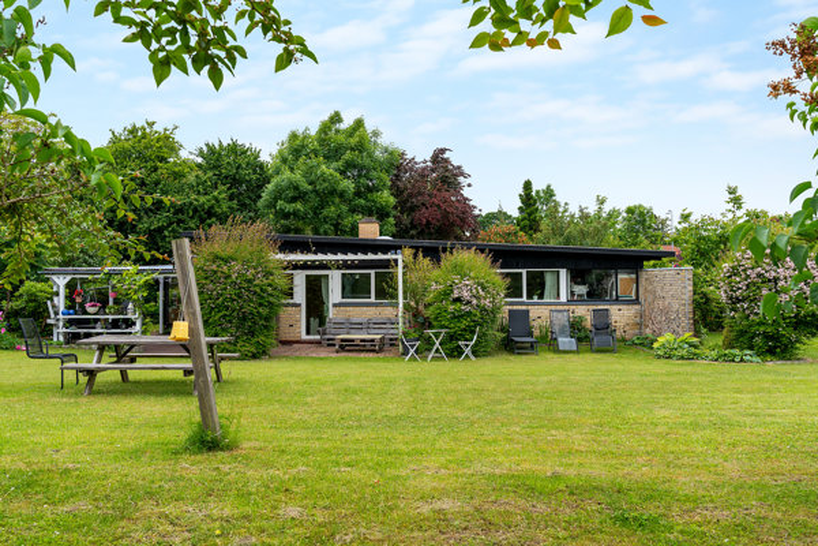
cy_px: 273
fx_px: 636
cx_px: 409
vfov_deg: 46.4
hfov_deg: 65.5
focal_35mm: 28
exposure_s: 1/125
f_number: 8
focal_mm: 28
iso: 200
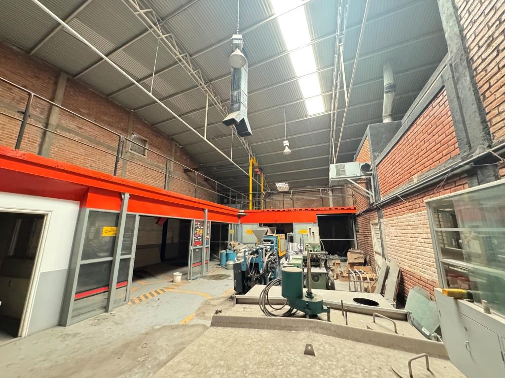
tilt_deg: +11.8
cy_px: 189
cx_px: 252
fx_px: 204
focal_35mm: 14
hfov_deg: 102.1
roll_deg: +0.5
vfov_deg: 85.7
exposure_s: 1/49
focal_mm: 2.22
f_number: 2.2
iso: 1250
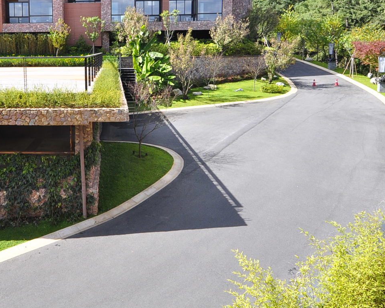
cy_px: 90
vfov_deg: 42.6
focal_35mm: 34
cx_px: 104
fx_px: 386
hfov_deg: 51.1
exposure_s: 1/200
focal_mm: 13
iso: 400
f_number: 10
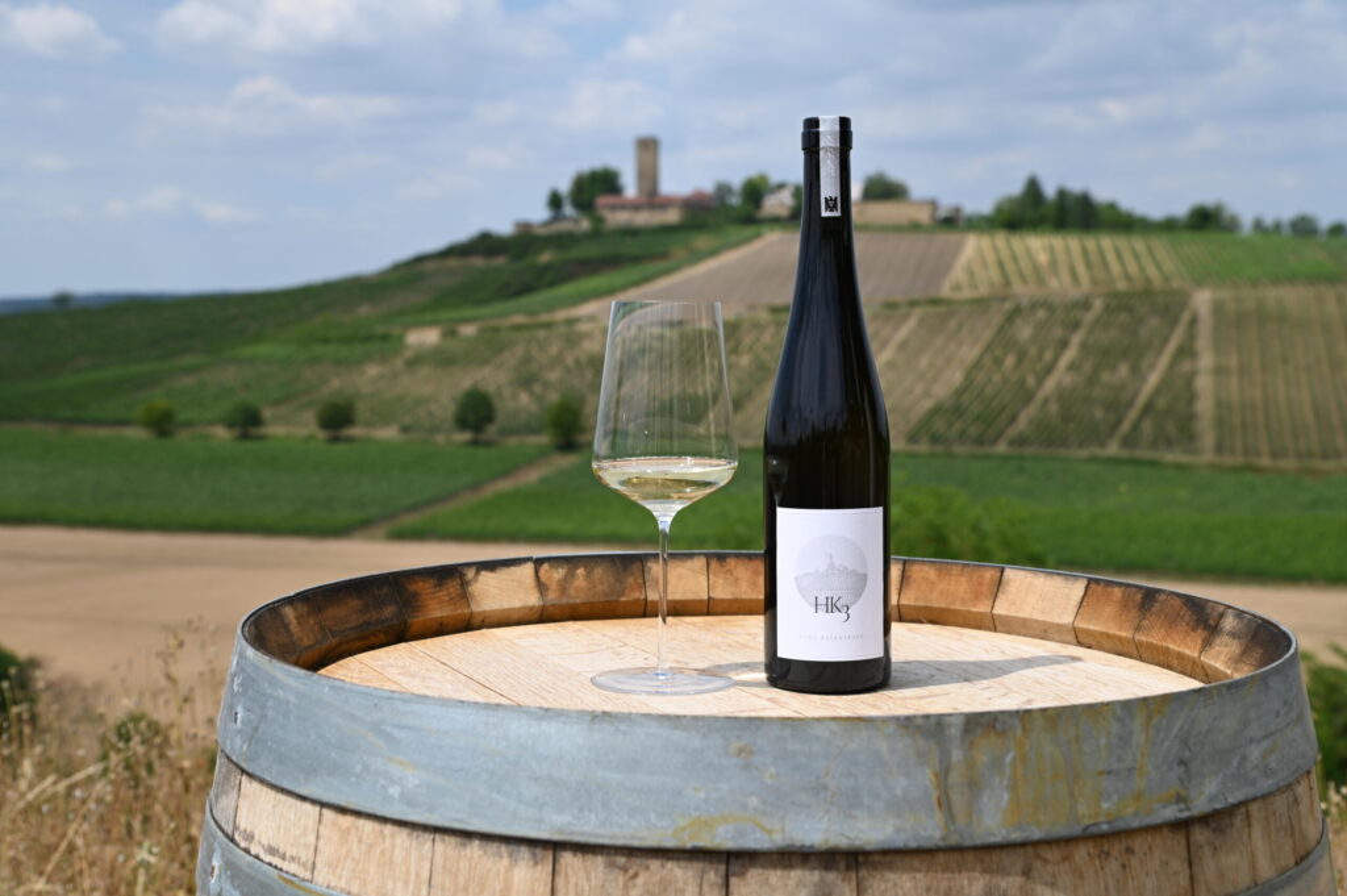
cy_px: 448
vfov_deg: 25.9
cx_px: 674
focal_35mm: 52
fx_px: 1944
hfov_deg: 38.2
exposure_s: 1/400
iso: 100
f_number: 7.1
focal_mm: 52
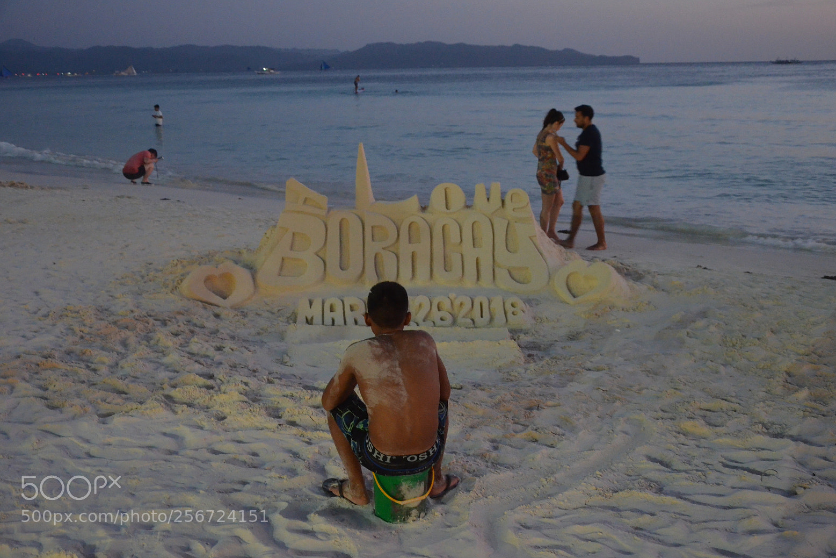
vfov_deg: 33.4
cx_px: 417
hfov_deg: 48.5
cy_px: 274
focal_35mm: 40
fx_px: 929
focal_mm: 26
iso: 3200
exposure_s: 1/25
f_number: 4
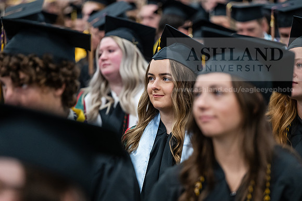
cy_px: 100
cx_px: 151
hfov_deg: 17.1
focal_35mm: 120
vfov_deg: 11.4
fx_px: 1007
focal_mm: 120
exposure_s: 1/200
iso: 2500
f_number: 2.8
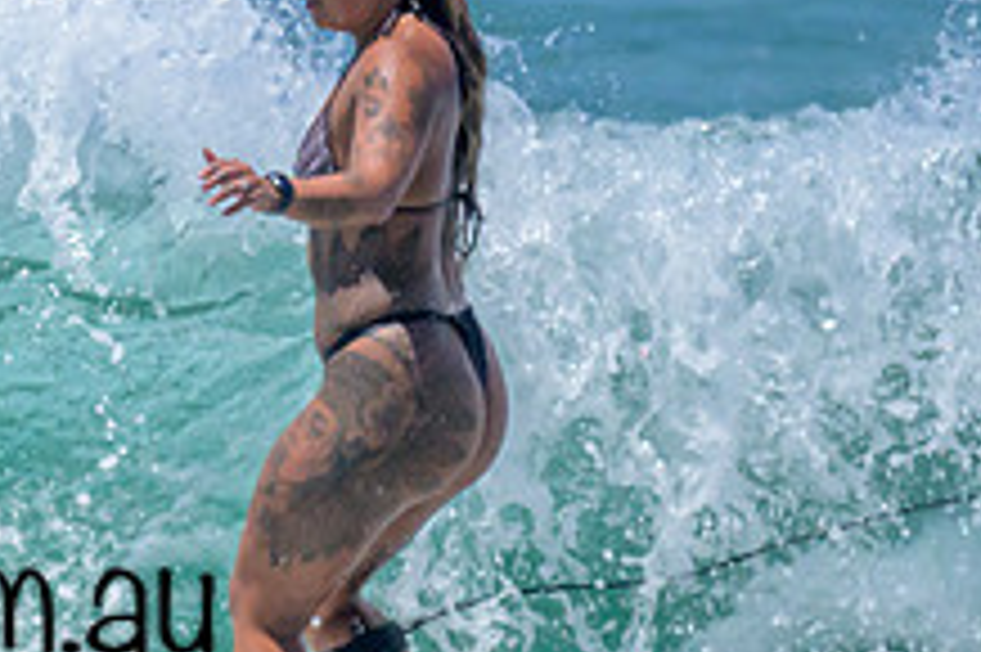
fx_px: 78990
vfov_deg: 0.5
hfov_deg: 0.7
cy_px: 493
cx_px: -448
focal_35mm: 2901
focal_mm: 800
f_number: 6.3
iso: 2200
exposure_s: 1/2000
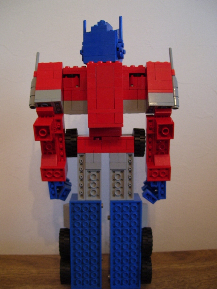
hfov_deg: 38.7
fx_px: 309
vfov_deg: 50.1
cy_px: 144
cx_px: 108
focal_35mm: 37
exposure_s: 1/8
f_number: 2.7
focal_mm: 6
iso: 160
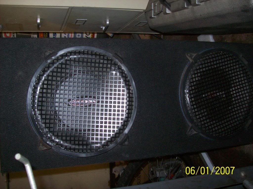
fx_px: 263
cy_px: 94
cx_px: 126
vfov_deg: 39.6
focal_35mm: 36
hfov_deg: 51.4
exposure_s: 1/64
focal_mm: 6
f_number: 2.7
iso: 200
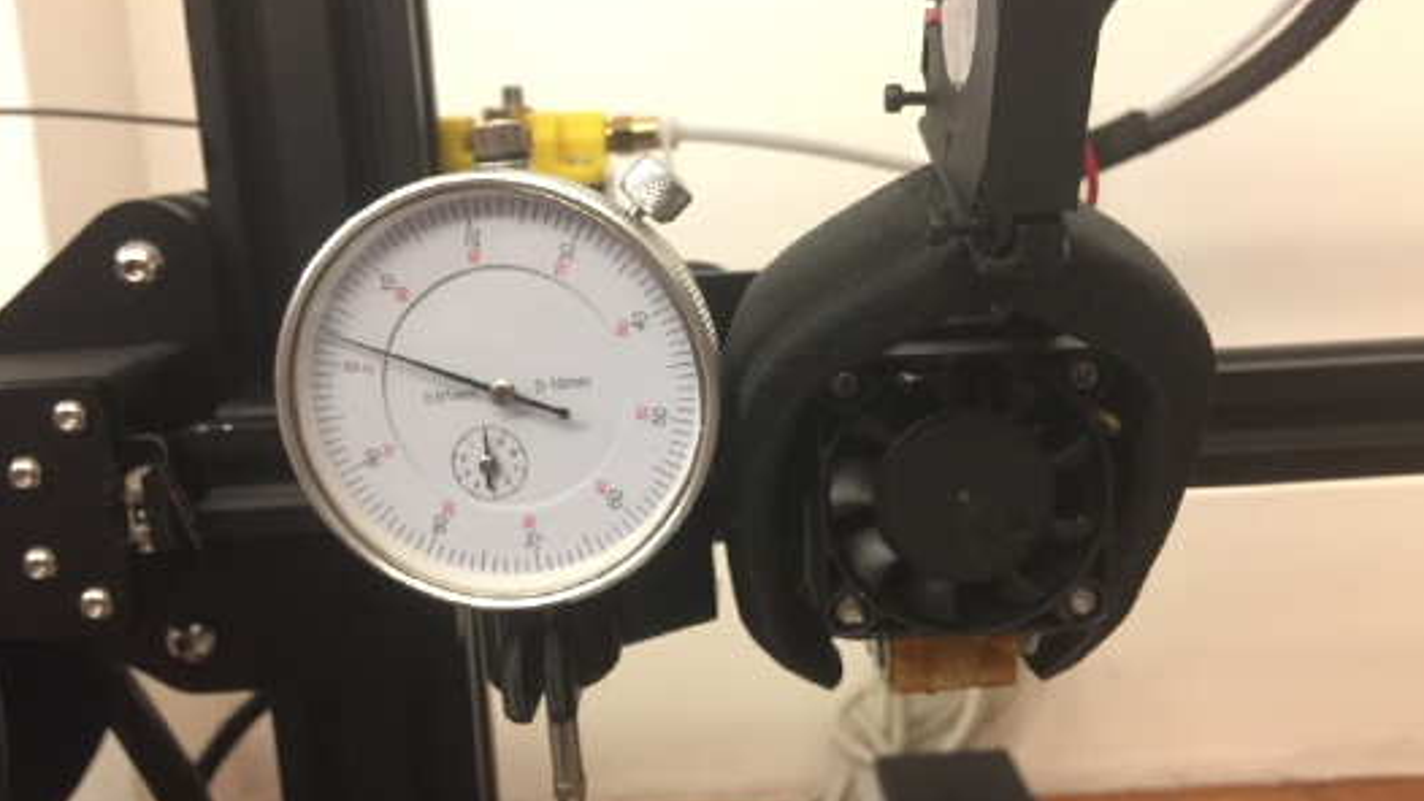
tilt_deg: -10.7
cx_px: 716
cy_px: 354
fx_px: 1208
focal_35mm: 32
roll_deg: +1.5
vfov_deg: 36.6
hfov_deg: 61.0
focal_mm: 4.15
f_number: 2.2
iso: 160
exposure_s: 1/4
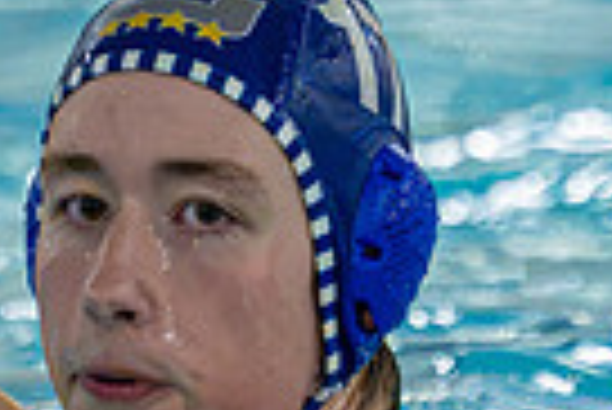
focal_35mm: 1719
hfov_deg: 1.2
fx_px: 29254
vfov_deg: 0.8
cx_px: 11
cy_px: -160
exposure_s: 1/1000
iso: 14400
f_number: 4
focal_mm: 220
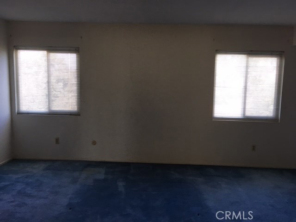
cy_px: 111
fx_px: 248
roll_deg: +0.0
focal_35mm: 29
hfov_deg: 61.7
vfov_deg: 48.2
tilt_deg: -6.8
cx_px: 148
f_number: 2.2
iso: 32
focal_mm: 4.15
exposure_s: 1/30
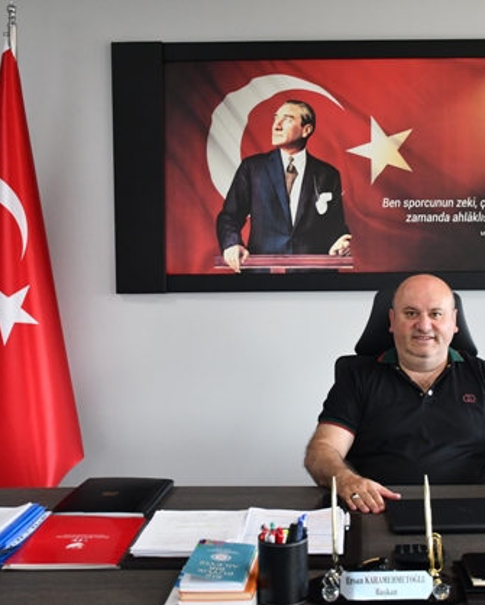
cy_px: 297
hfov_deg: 27.0
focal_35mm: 56
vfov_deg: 33.6
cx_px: 327
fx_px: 1004
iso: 1400
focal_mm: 26
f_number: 3.8
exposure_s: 1/125
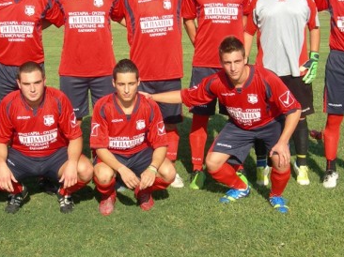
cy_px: 85
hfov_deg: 26.3
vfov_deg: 19.8
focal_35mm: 74
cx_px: 149
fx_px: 735
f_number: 4.9
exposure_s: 1/404
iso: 50
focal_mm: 8.5
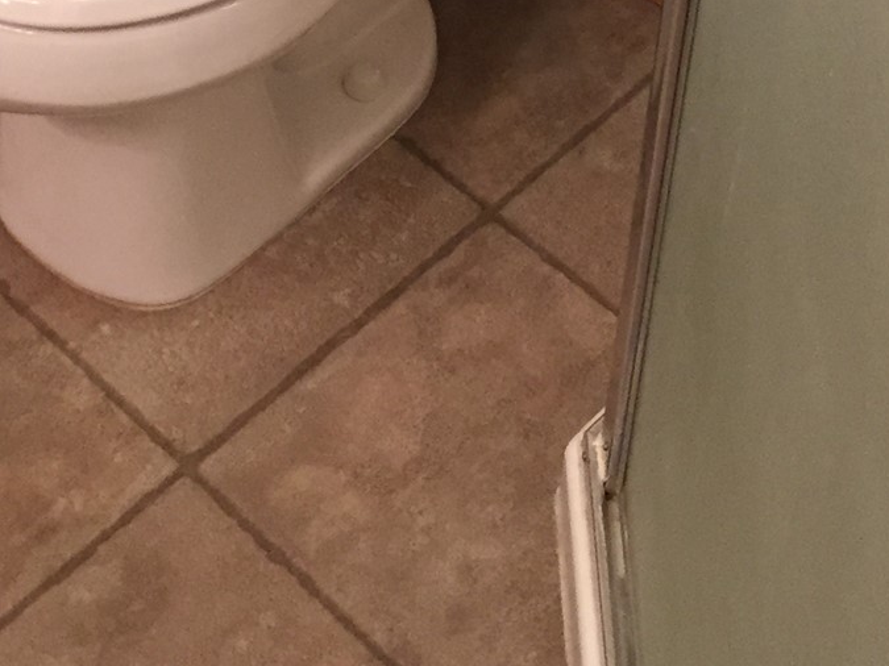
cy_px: -261
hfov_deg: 22.2
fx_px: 2260
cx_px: 400
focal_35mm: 88
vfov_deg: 15.7
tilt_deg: -40.5
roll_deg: -1.0
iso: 125
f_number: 2.2
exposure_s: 1/30
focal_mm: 4.15
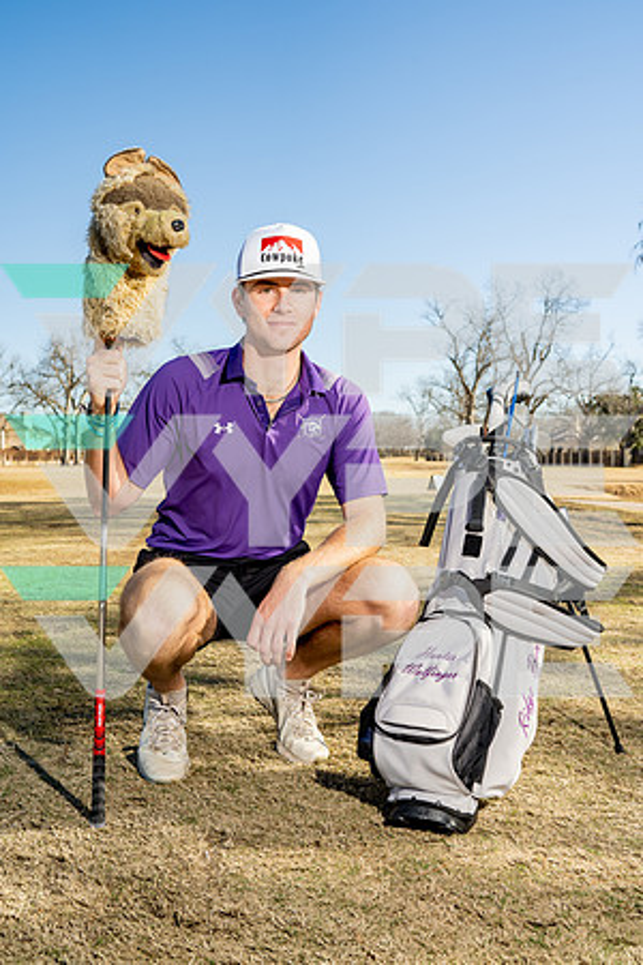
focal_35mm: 35
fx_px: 938
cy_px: 482
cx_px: 322
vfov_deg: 54.4
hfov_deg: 37.9
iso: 100
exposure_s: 1/250
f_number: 5.6
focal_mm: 35
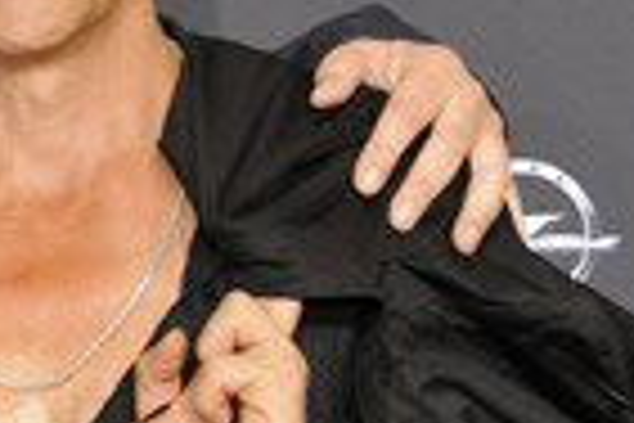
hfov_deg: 6.7
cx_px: -157
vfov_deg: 4.5
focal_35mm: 303
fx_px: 5336
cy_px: 126
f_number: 7.1
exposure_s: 1/250
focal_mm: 95
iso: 2000
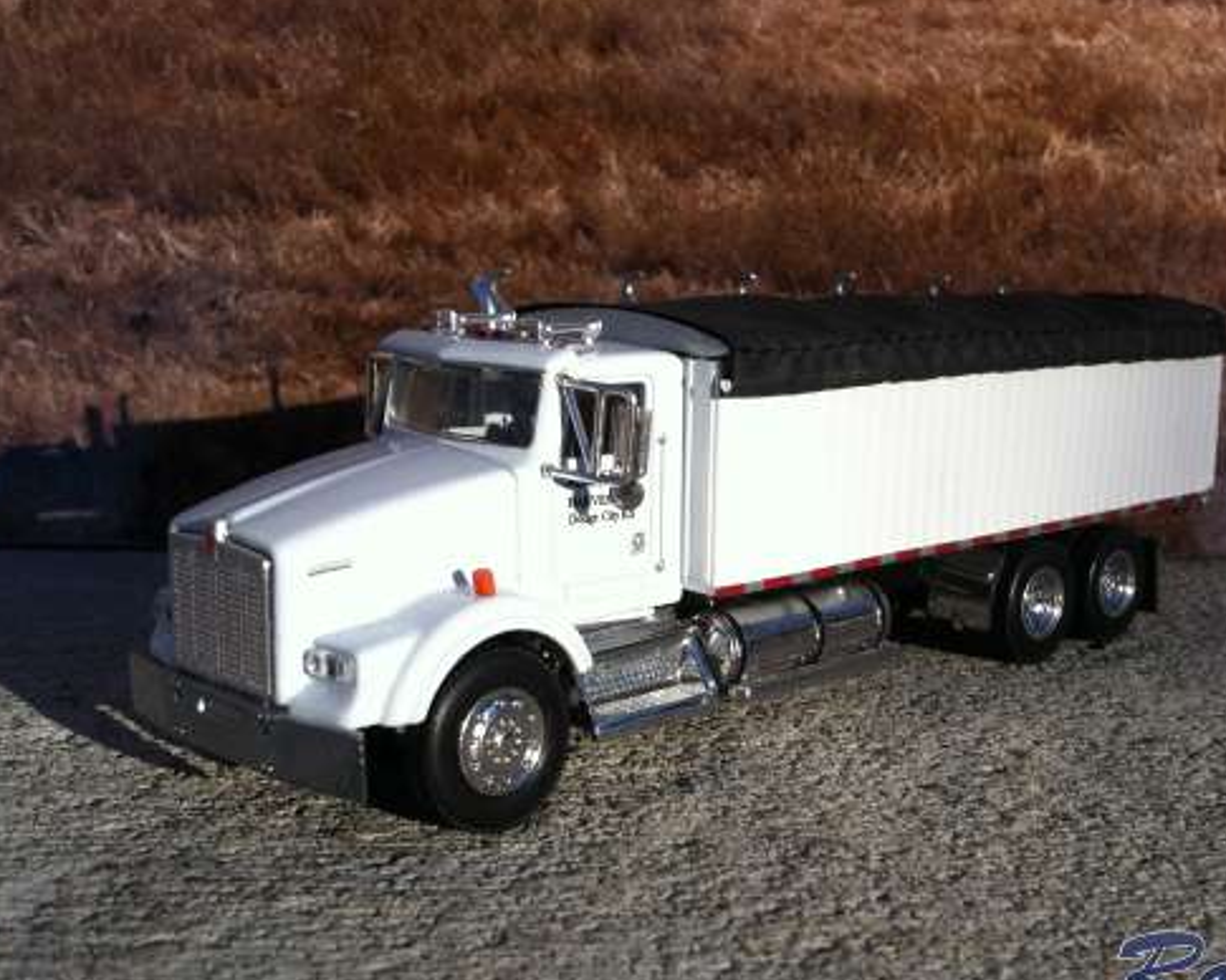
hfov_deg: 40.8
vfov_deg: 33.4
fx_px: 1633
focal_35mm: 45
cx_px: 781
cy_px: 551
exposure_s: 1/750
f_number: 2.8
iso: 80
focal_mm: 3.85
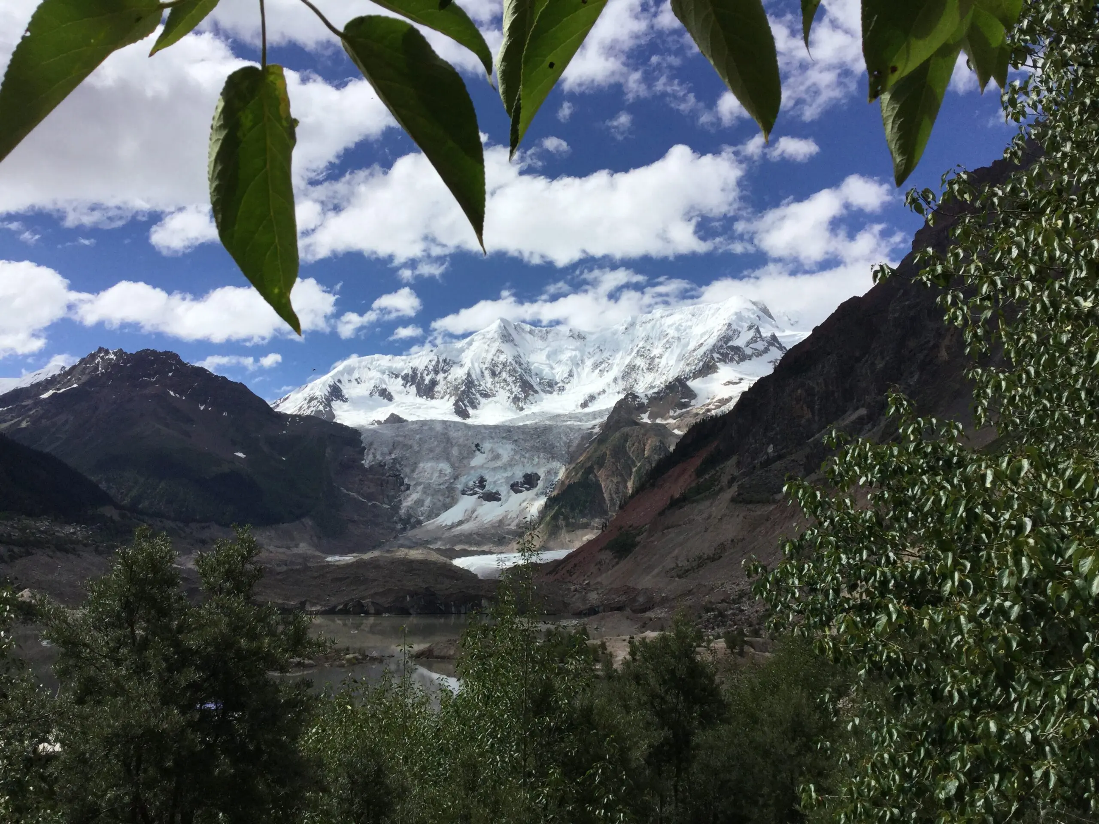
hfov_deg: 58.4
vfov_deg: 45.4
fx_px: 984
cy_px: 412
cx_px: 550
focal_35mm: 31
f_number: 2.4
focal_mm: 3.3
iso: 25
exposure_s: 1/2915
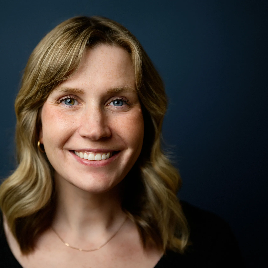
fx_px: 841
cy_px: 134
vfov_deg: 18.1
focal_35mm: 96
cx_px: 100
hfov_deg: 18.1
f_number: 2.8
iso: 1800
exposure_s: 1/500
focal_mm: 75
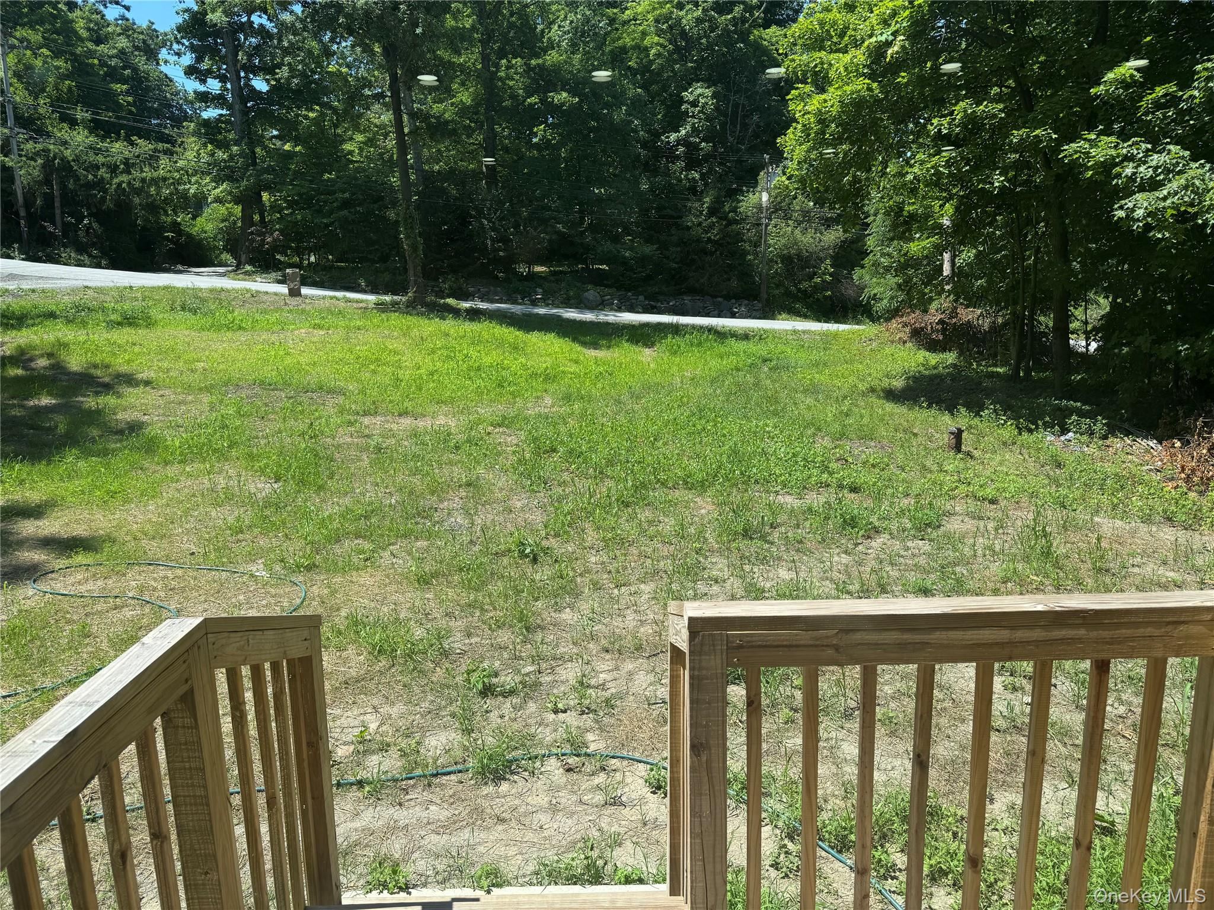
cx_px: 607
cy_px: 455
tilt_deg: -12.6
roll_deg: +0.5
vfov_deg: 56.8
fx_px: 842
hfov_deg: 71.6
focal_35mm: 24
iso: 80
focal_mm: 6.76
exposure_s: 1/1923
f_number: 1.78
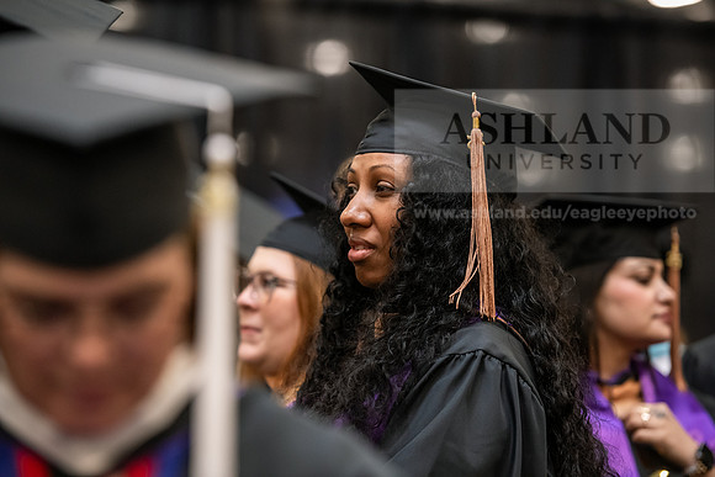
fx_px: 2880
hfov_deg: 14.2
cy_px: 238
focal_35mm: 145
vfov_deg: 9.5
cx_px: 358
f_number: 3.5
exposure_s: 1/200
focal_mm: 145
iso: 3200
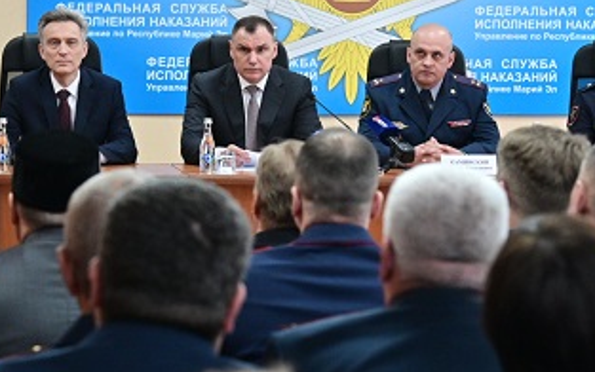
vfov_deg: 6.4
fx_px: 3310
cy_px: -6
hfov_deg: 10.3
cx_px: 403
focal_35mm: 204
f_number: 5.6
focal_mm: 98
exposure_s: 1/200
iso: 3200
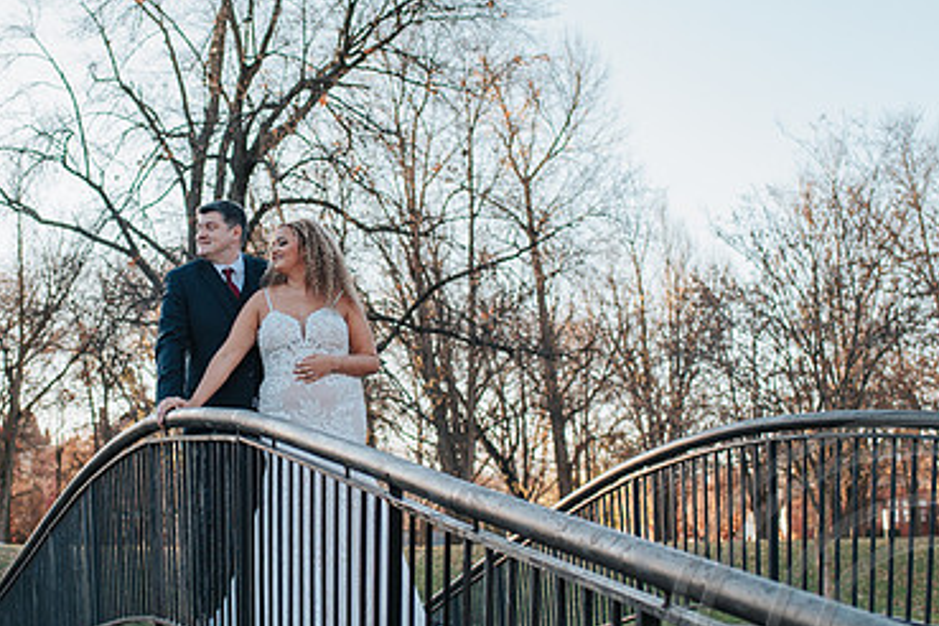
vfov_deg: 18.7
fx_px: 1904
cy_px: 308
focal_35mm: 73
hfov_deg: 27.4
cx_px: 245
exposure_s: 1/500
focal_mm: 35
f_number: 2.8
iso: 100
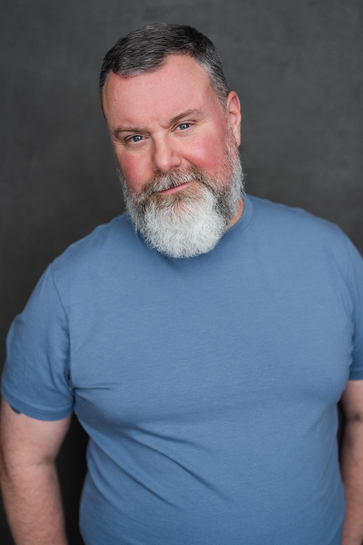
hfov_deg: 27.0
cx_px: 182
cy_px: 272
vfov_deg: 39.6
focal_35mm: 50
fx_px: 756
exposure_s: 1/250
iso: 1000
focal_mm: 50
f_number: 2
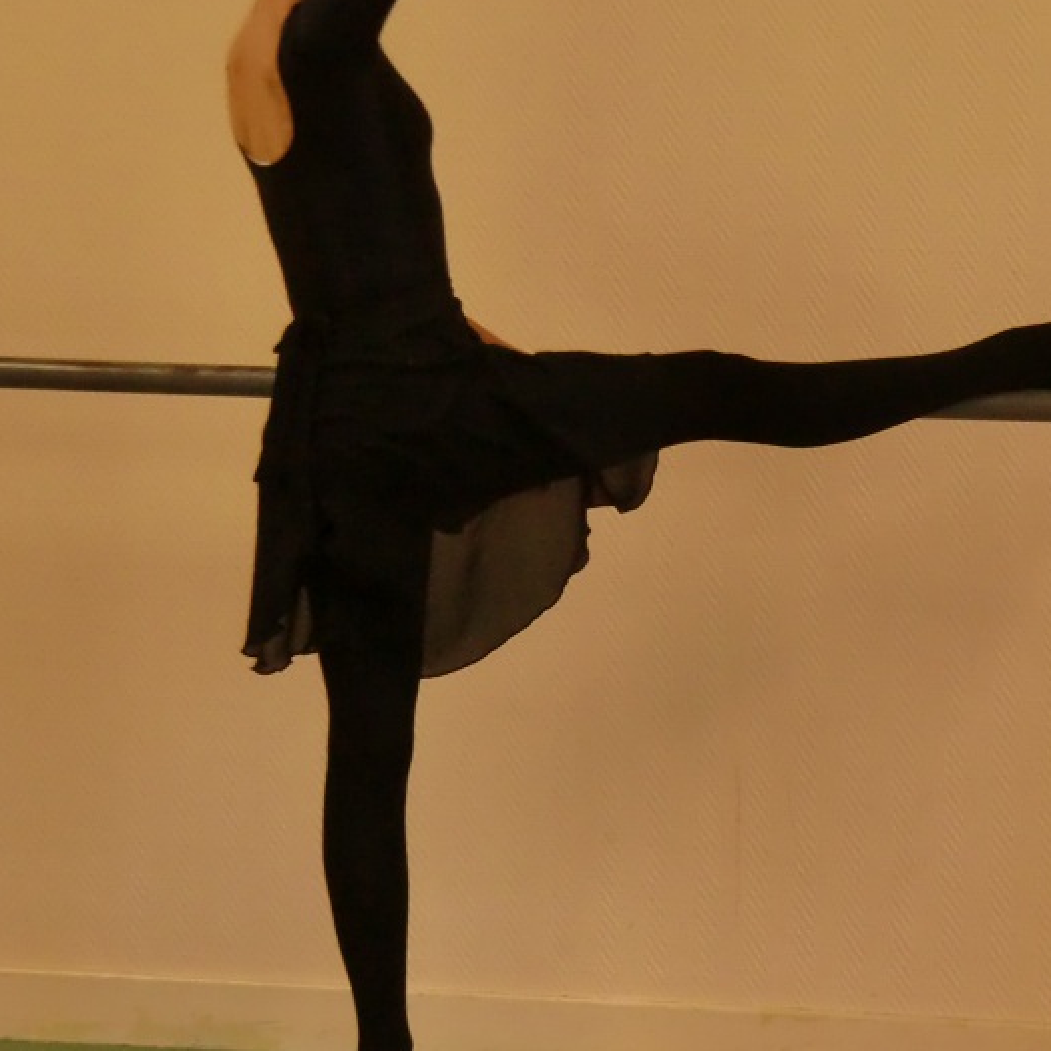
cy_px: 378
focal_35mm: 180
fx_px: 6183
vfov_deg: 9.7
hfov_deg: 9.7
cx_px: 504
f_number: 5.2
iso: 400
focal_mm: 22
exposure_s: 1/60
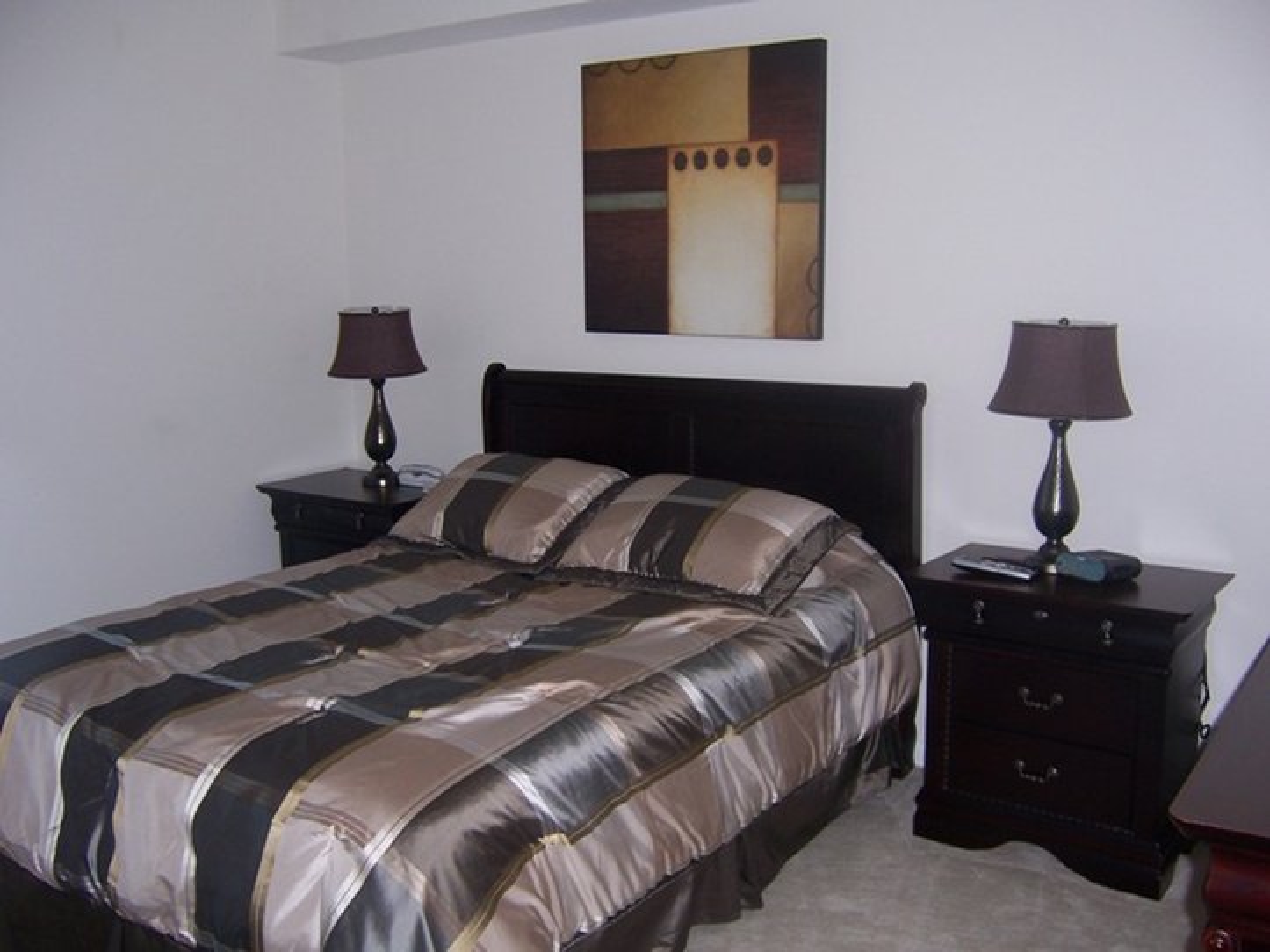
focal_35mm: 33
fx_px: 1211
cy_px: 476
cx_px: 635
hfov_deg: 55.4
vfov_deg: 42.9
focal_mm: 5.5
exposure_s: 1/60
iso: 80
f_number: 2.8
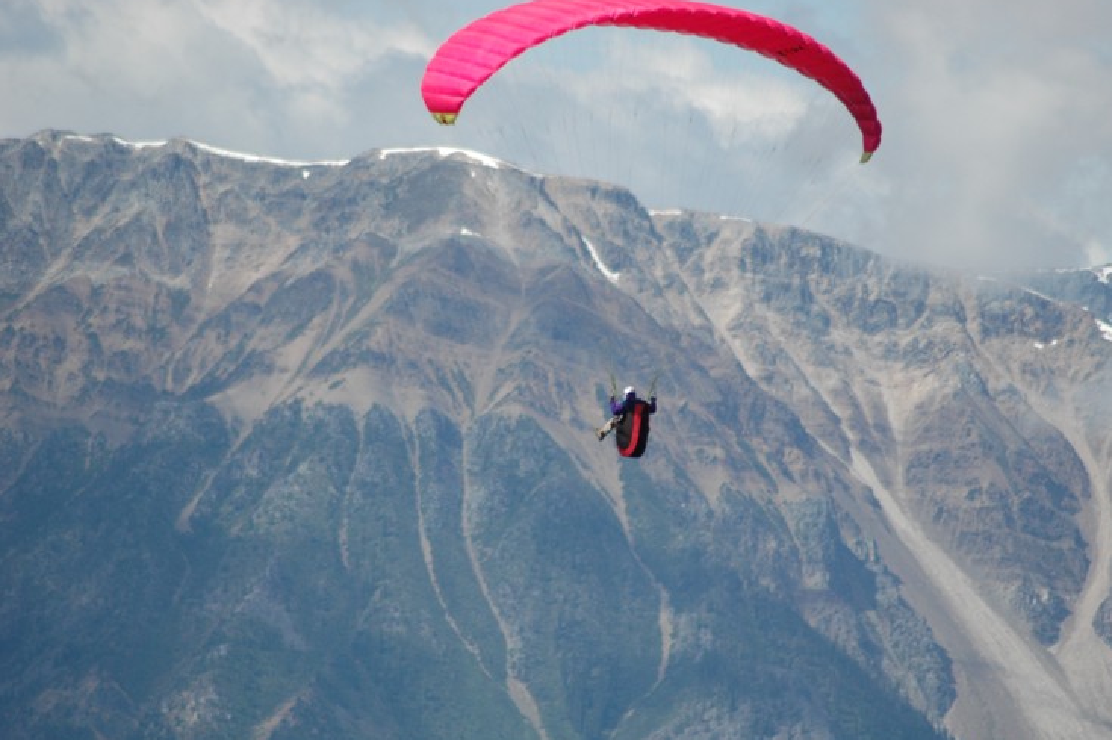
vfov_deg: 2.8
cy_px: 383
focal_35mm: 490
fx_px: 15125
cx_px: 593
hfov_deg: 4.2
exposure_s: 1/2000
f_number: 5.6
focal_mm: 300
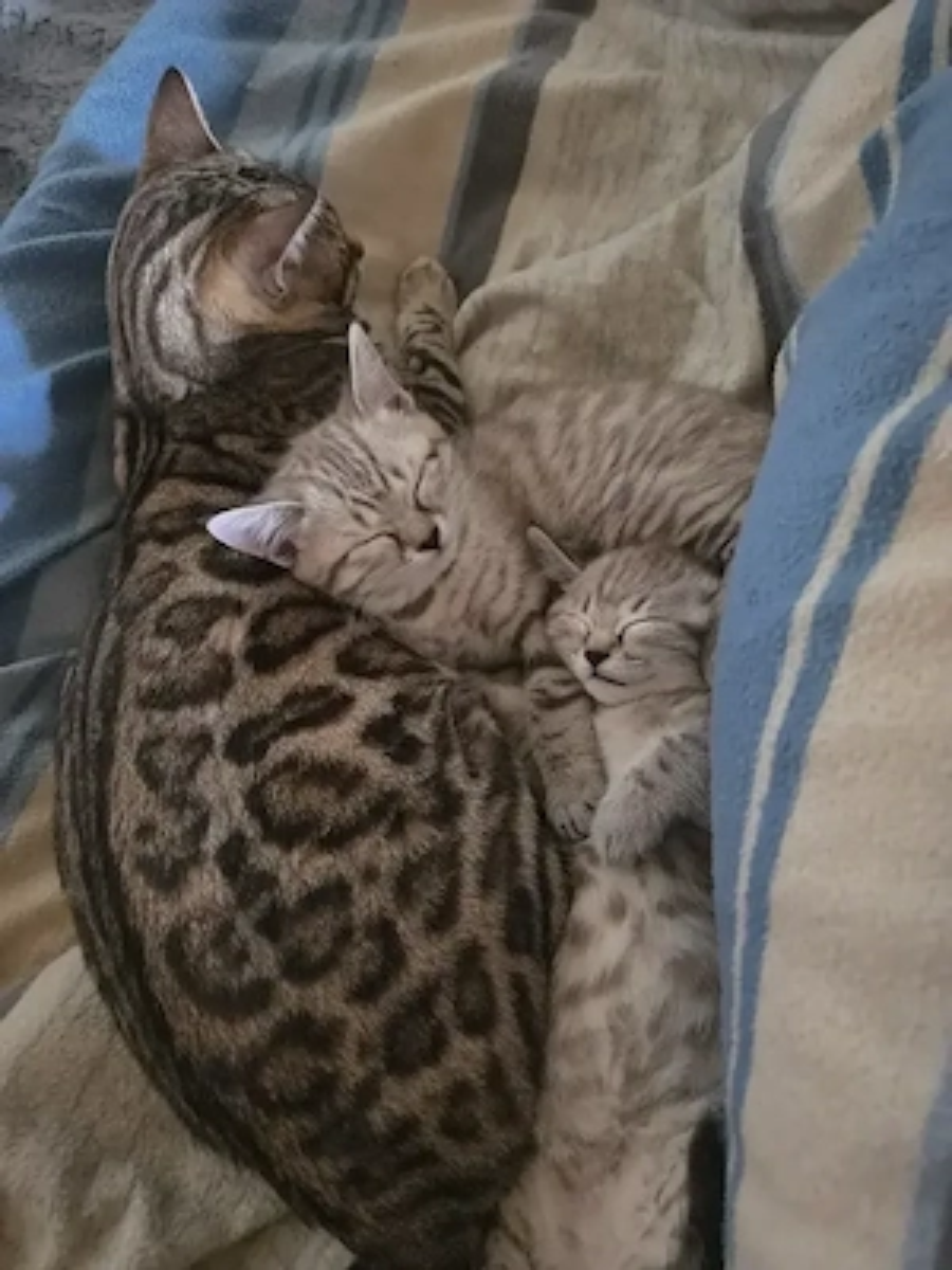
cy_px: 635
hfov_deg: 58.9
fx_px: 843
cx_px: 476
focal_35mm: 23
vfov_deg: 73.9
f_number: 1.7
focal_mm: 6.3
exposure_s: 1/16.7
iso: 2000
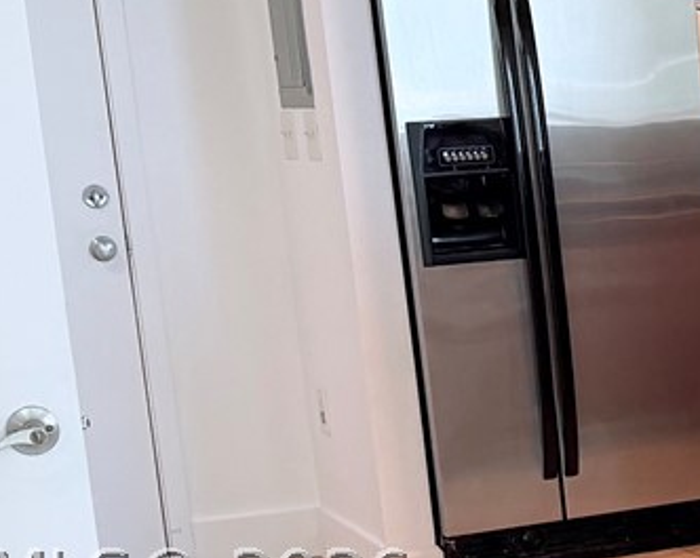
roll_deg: +3.0
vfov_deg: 13.4
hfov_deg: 15.6
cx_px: 1056
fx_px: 2339
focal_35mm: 113
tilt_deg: -12.6
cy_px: 575
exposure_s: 1/120
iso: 160
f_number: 1.78
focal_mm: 6.76
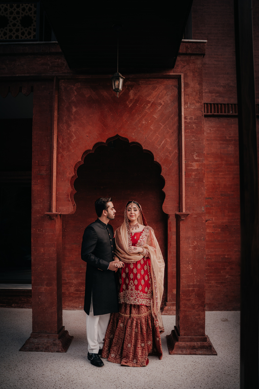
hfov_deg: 37.9
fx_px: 378
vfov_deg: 54.4
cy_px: 194
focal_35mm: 35
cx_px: 130
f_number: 1.4
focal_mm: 35
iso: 64
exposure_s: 1/500
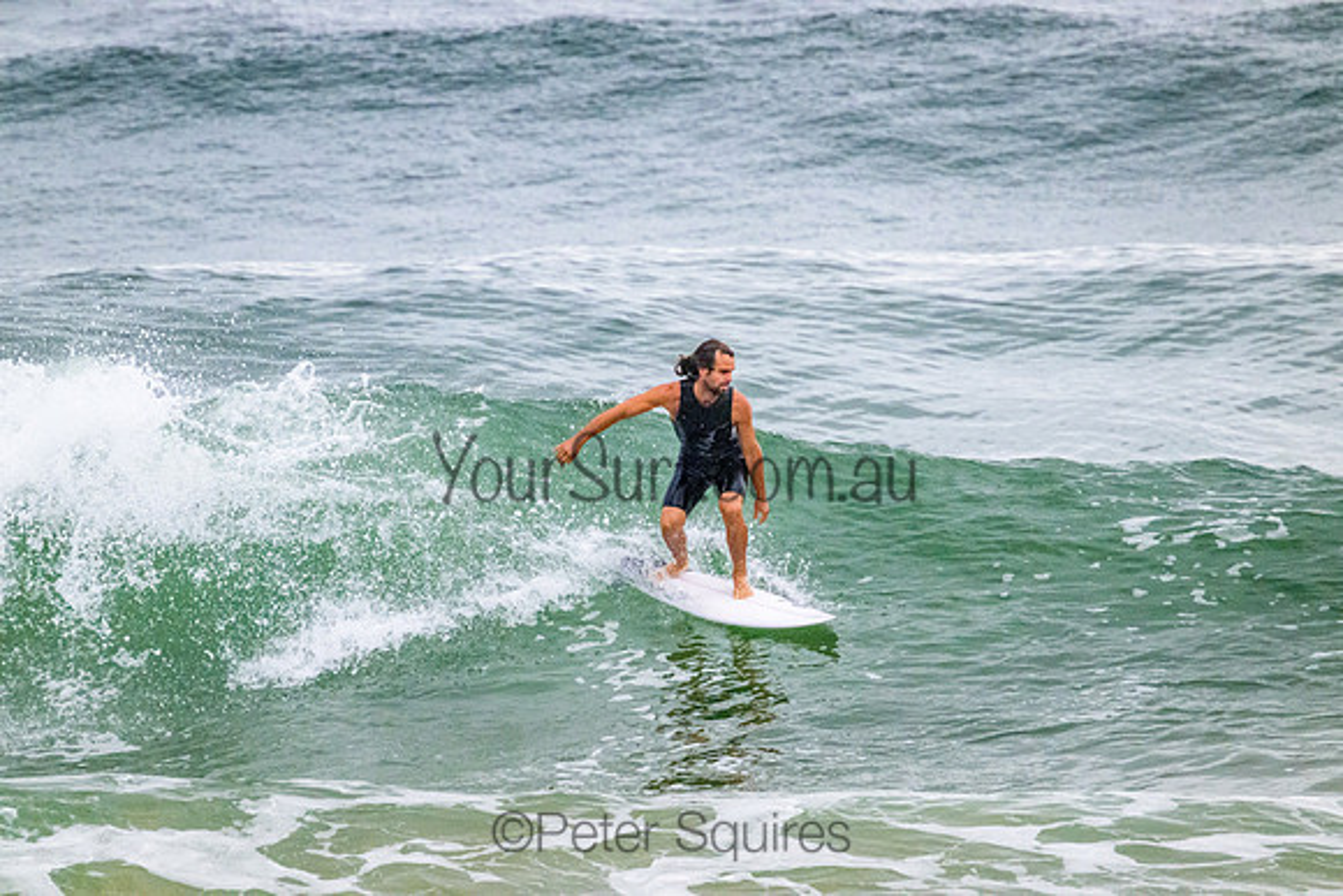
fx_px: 29850
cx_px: 672
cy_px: 448
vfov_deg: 1.7
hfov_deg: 2.6
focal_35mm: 800
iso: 7200
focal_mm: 800
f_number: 11
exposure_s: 1/2000
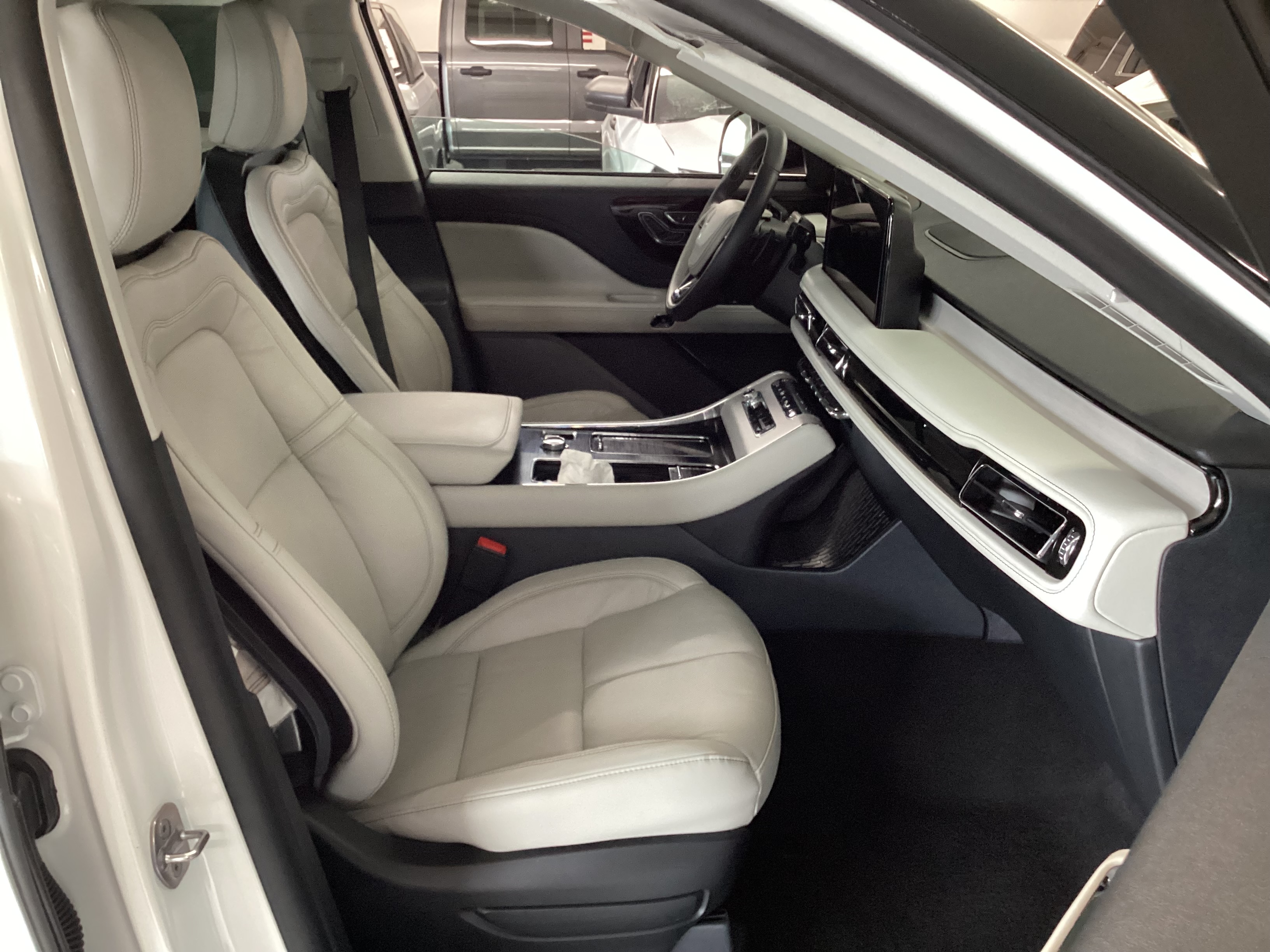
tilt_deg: -21.2
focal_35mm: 31
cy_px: 476
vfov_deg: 45.4
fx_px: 1137
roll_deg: -0.6
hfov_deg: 58.4
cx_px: 635
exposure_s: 1/40
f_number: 2.4
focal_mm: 3.3
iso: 320
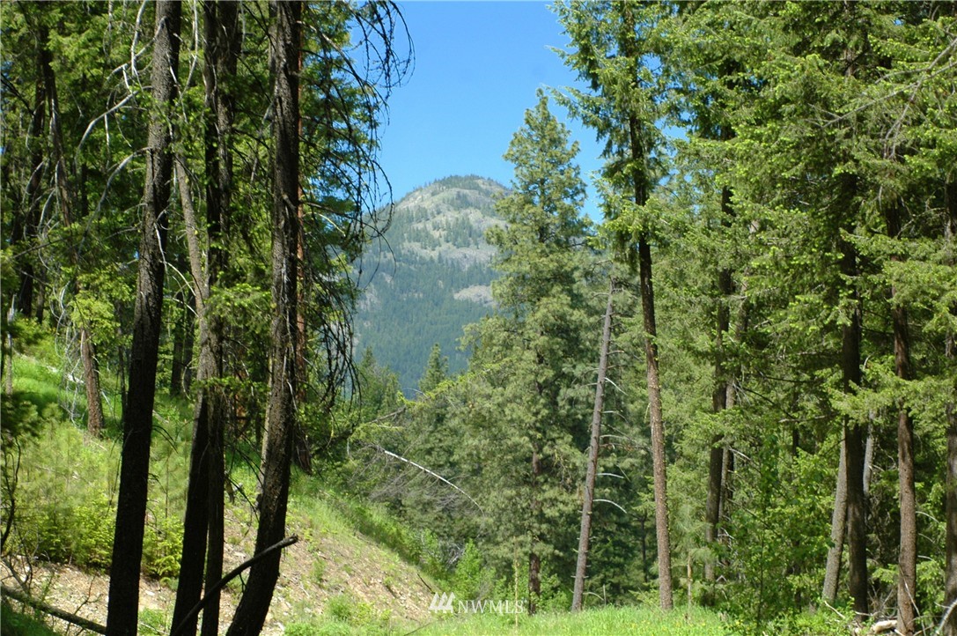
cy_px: 318
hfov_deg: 19.5
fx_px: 2788
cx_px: 478
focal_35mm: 105
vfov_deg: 13.0
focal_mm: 70
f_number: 5.6
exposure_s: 1/125
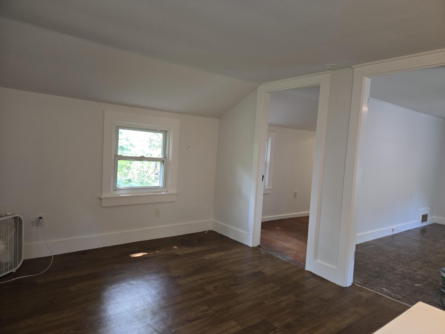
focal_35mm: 23
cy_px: 167
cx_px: 222
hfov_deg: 73.9
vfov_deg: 58.9
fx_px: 296
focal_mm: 5.4
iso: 100
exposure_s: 1/60
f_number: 1.8
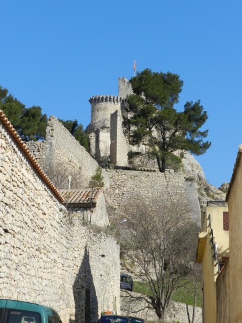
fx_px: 708
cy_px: 162
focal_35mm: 76
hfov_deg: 19.4
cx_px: 121
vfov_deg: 25.7
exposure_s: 1/800
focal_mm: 13.5
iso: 160
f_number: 4.8
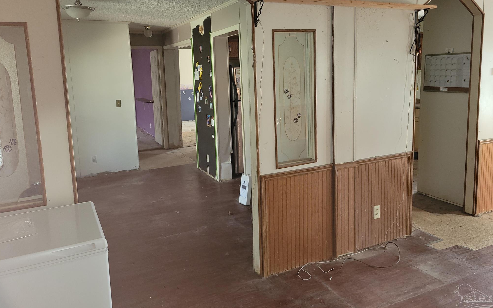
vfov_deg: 44.3
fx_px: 376
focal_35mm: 28
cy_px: 123
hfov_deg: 66.5
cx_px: 247
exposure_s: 1/24
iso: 125
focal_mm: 5.4
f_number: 1.8
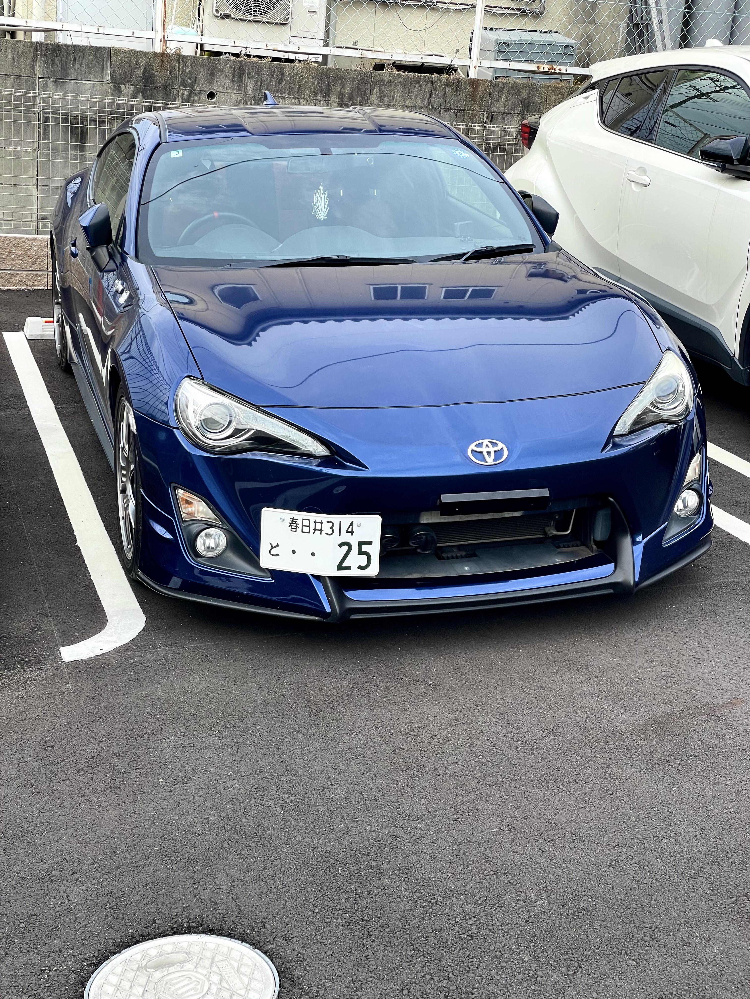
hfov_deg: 28.0
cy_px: 500
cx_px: 375
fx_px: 1502
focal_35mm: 52
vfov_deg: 36.8
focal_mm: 6
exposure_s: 1/122
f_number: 2
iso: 25
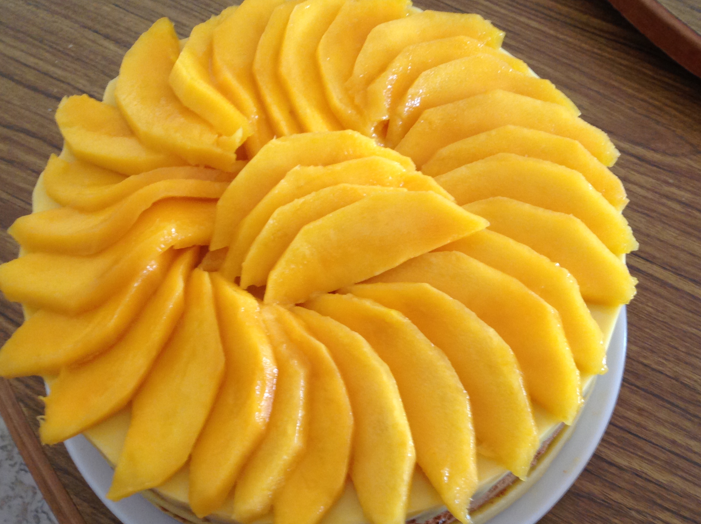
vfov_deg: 34.2
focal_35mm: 42
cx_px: 367
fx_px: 849
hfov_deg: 44.8
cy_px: 291
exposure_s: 1/15
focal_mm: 4.28
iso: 100
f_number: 2.4
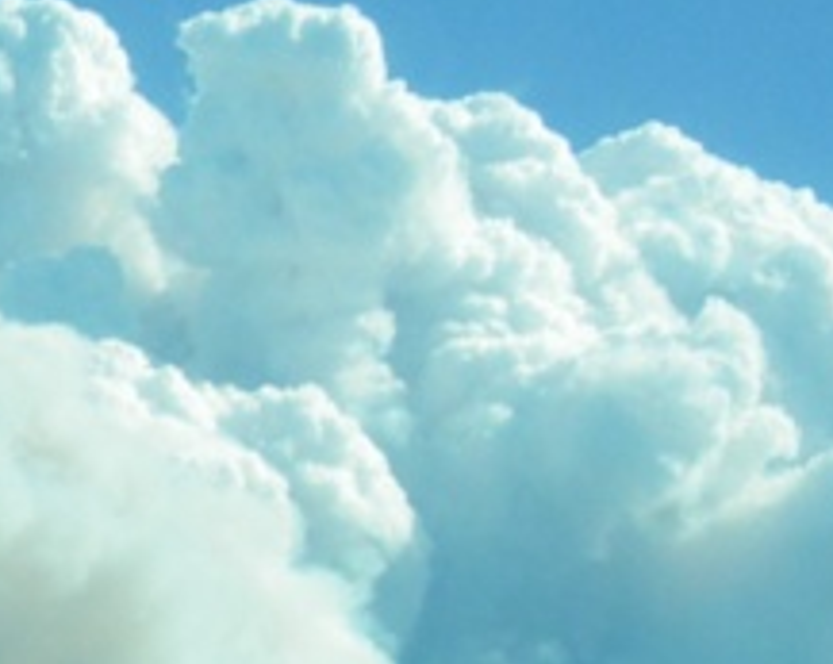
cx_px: -403
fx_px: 4087
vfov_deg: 9.0
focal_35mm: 166
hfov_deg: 11.2
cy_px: 1040
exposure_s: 1/320
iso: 64
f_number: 5.4
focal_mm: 6.3
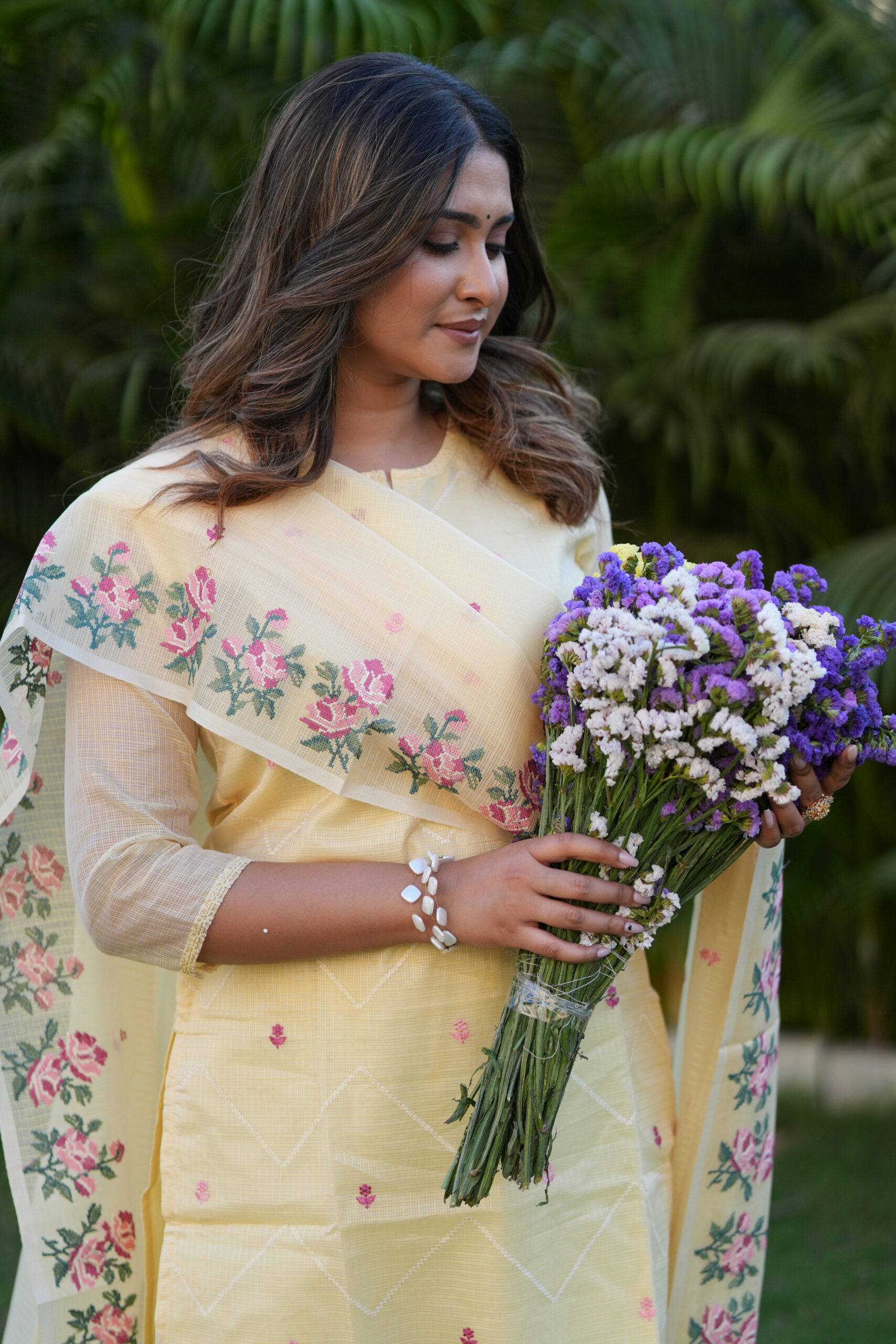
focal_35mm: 75
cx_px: 448
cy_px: 672
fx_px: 2799
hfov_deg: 18.2
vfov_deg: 27.0
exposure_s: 1/4000
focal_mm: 50
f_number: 1.4
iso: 250
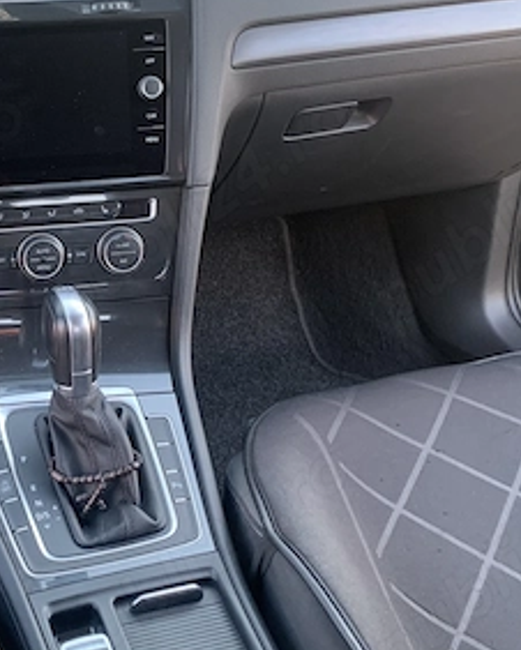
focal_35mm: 54
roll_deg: +0.8
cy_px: 235
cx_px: 37
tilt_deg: -25.6
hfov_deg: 27.0
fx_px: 1040
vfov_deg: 34.5
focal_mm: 4.25
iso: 160
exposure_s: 1/60
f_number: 1.8
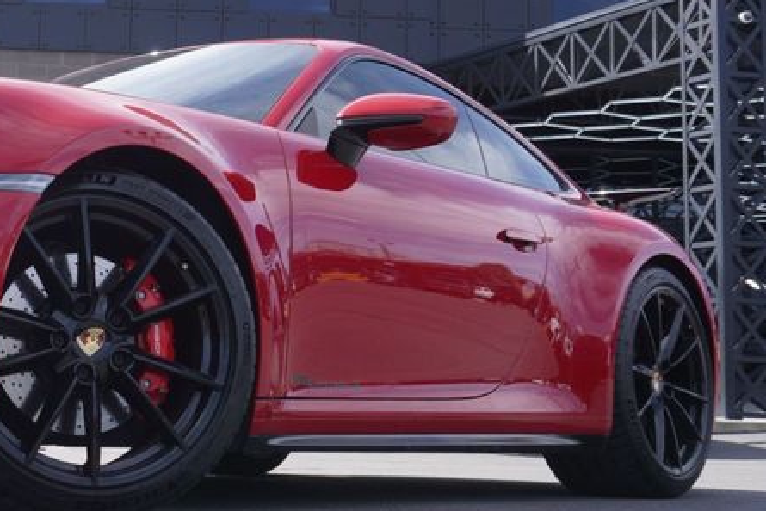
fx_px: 1469
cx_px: 9
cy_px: 170
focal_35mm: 69
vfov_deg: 19.7
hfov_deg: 27.6
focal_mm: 20
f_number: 6.3
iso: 100
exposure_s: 1/160
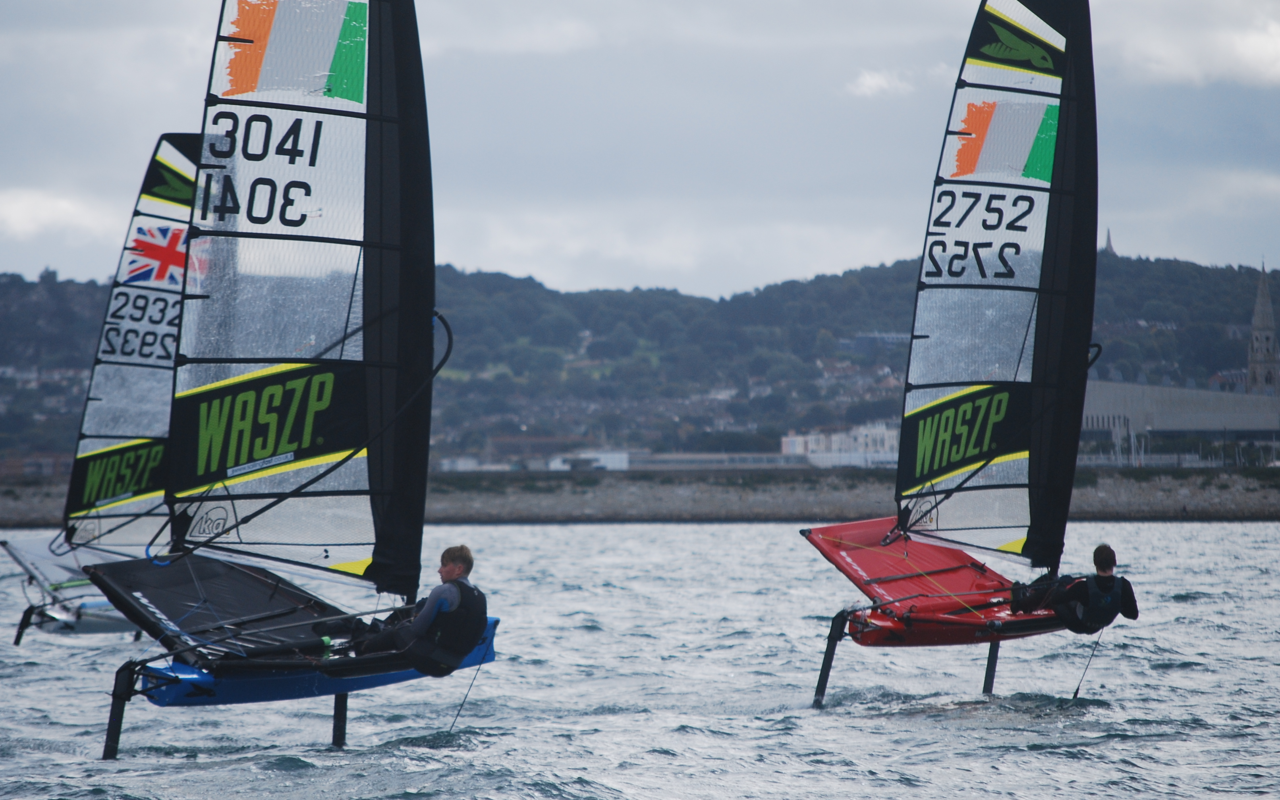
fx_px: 9301
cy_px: 399
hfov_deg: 7.9
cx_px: 567
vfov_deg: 4.9
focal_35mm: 267
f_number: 5.3
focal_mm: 145
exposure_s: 1/1000
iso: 200
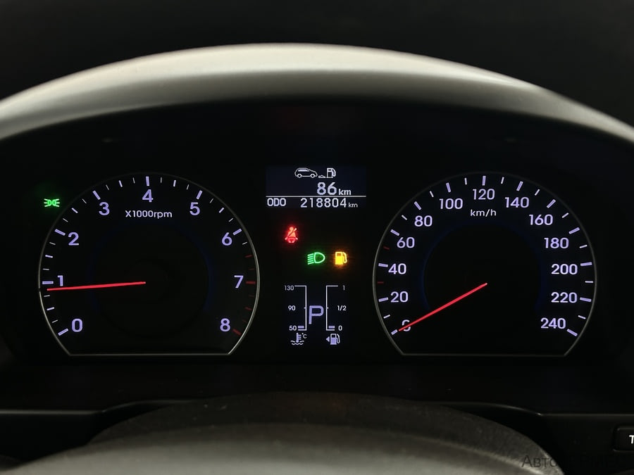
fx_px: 879
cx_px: 317
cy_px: 238
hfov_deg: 39.7
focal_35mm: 48
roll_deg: +0.6
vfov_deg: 30.3
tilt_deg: -23.8
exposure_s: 1/33
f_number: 1.78
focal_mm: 6.86
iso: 250
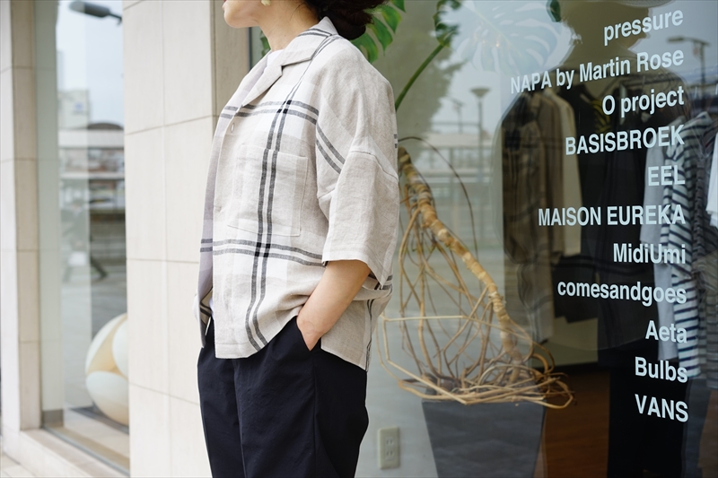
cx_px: 359
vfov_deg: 24.6
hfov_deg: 36.3
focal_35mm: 55
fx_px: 1097
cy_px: 239
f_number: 5
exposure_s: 1/80
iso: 100
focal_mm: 55
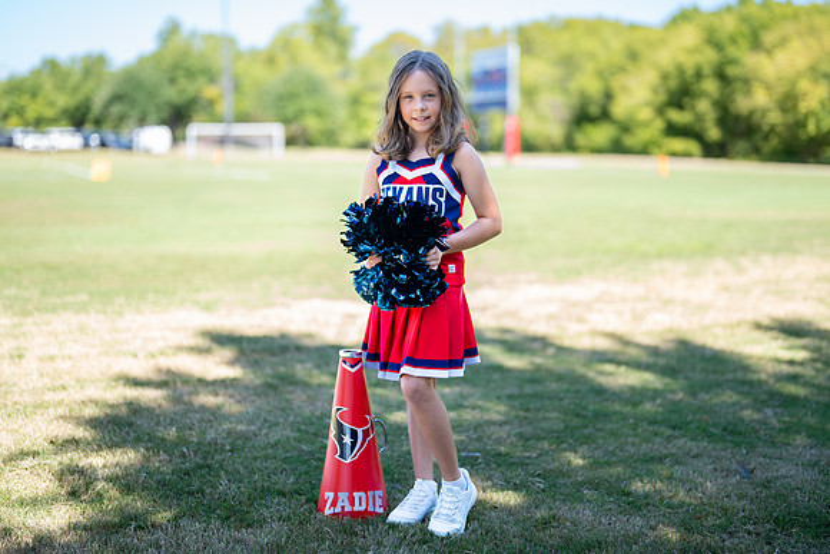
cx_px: 419
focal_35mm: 56
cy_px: 264
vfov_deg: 24.4
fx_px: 1281
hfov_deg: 35.9
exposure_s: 1/1250
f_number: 1.2
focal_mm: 50
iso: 100
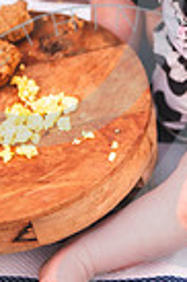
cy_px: 39
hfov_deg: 8.6
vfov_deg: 12.9
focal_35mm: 158
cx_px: 197
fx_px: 1234
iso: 200
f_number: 2.8
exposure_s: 1/320
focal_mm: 48
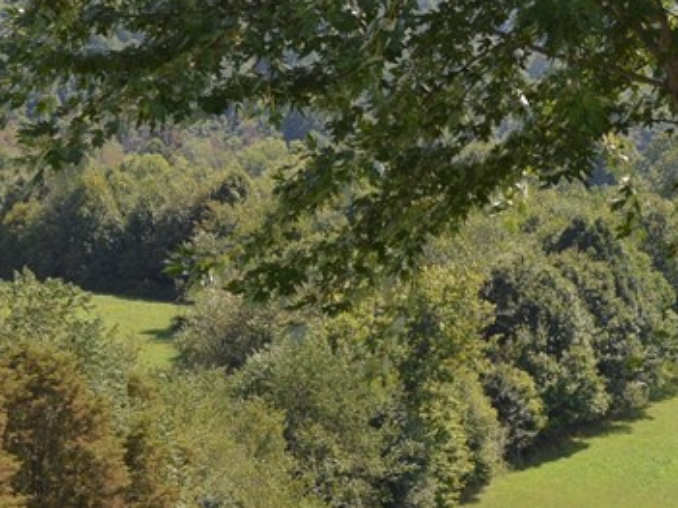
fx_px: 2095
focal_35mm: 107
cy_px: 180
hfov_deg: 18.3
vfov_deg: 13.8
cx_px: 465
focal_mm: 24
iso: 100
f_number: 6.3
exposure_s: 1/200
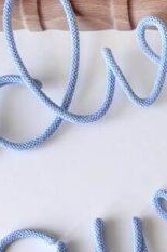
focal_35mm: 119
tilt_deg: -80.3
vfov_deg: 17.0
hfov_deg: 10.9
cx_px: 278
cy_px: 212
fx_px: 829
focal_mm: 5.96
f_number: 1.6
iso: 40
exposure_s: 1/151
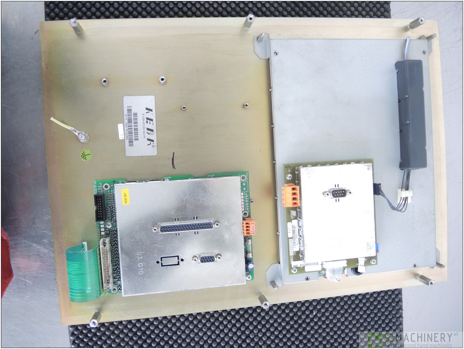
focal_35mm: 28
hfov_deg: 63.4
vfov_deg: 49.8
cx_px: 232
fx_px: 376
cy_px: 174
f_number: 2
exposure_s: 1/15
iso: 400
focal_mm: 6
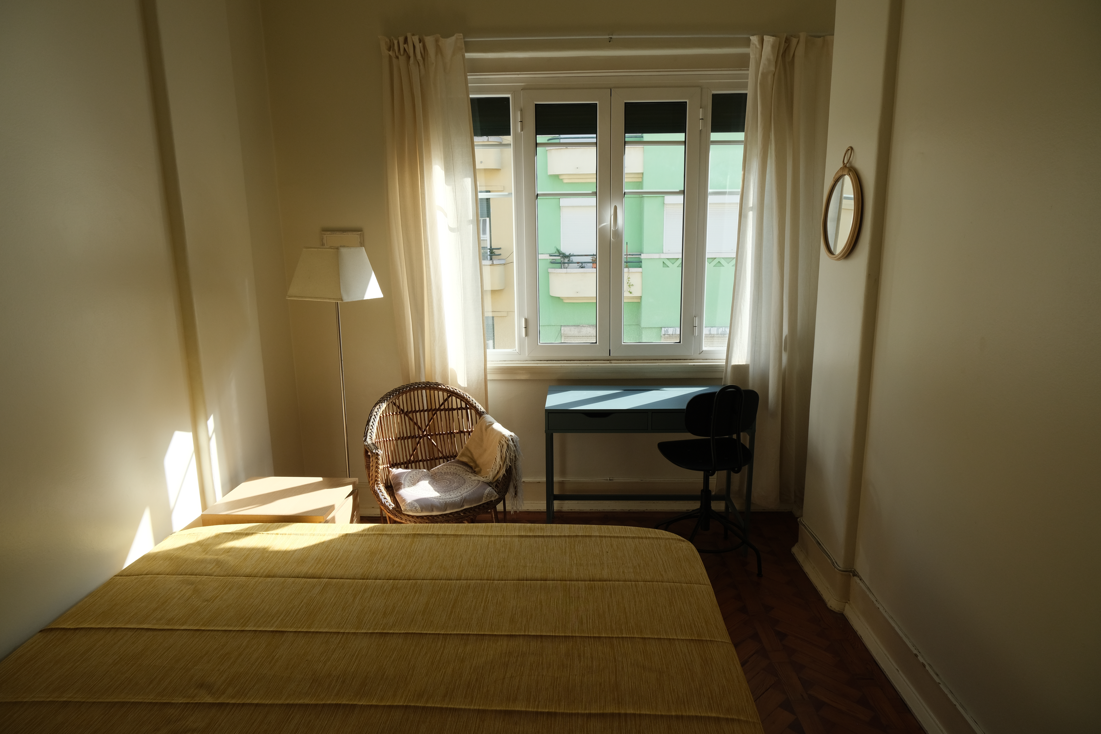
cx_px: 550
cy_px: 367
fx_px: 703
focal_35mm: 23
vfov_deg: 55.1
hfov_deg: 76.1
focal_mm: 15
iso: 320
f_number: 5.6
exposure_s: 1/210
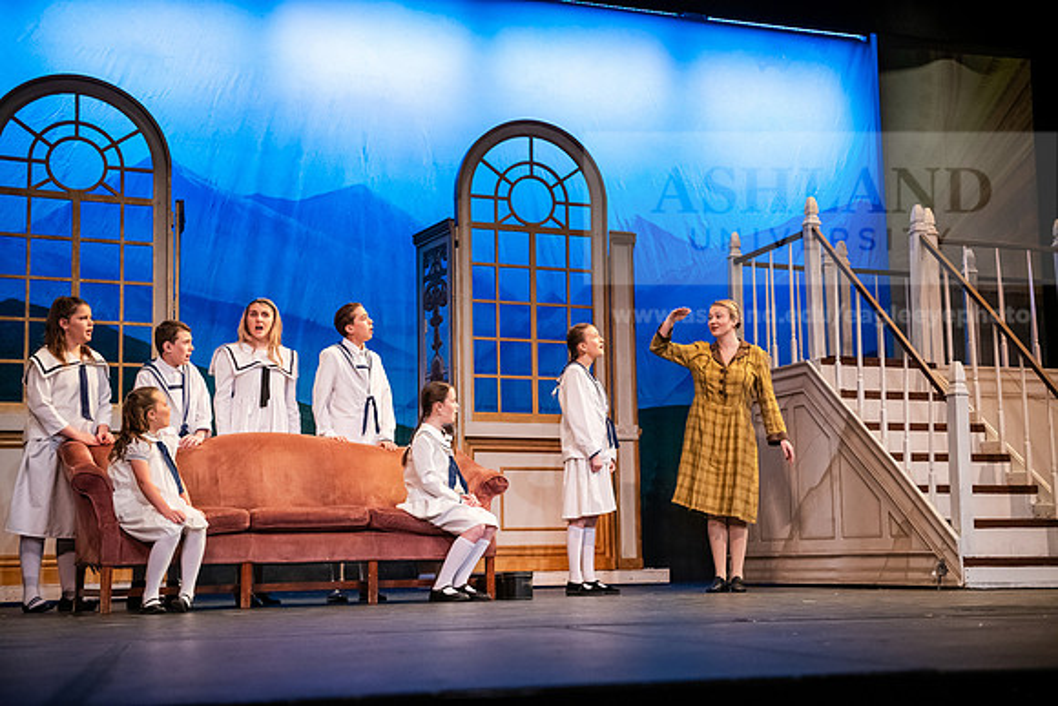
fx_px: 1529
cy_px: 353
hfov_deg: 38.2
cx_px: 529
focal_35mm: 52
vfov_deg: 26.0
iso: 3200
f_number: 3.2
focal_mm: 52
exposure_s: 1/200
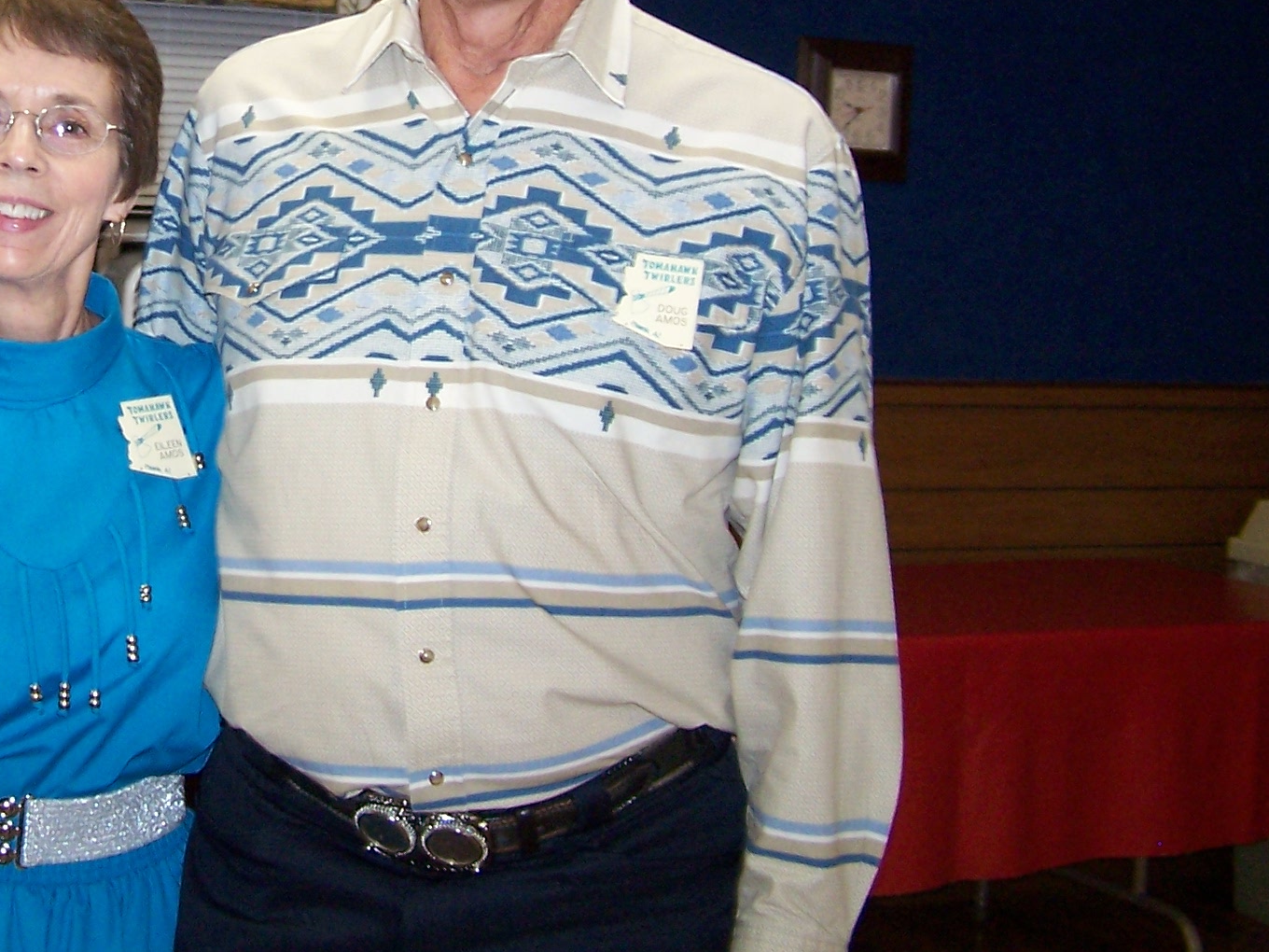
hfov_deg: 26.4
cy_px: 101
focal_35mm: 72
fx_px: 2639
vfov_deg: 20.1
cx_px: 224
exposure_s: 1/60
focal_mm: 6.3
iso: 140
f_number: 2.8
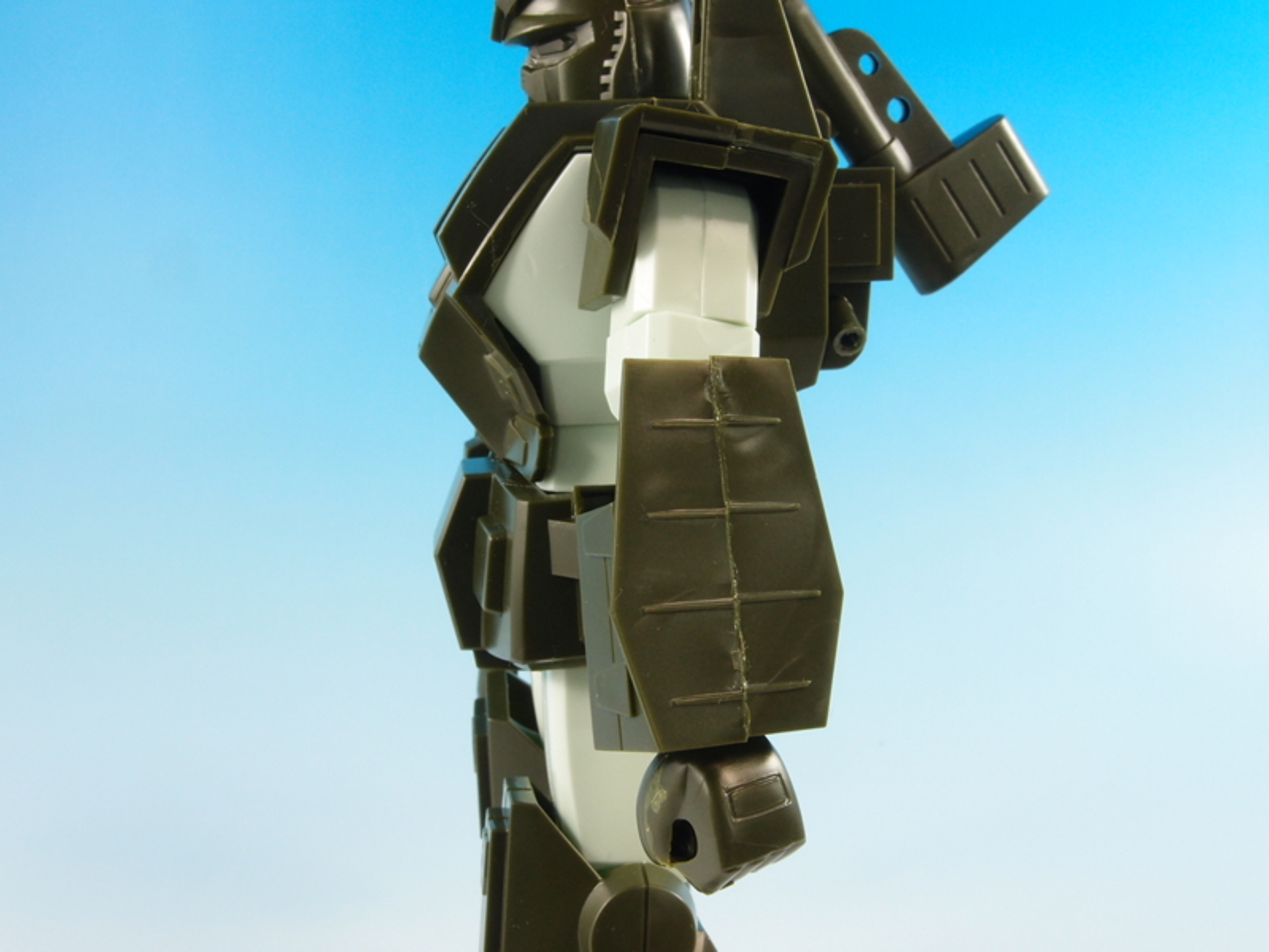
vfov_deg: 41.8
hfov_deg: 54.0
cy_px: 476
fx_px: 1246
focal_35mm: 34
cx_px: 634
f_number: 8
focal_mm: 7.41
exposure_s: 1/2.5
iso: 100
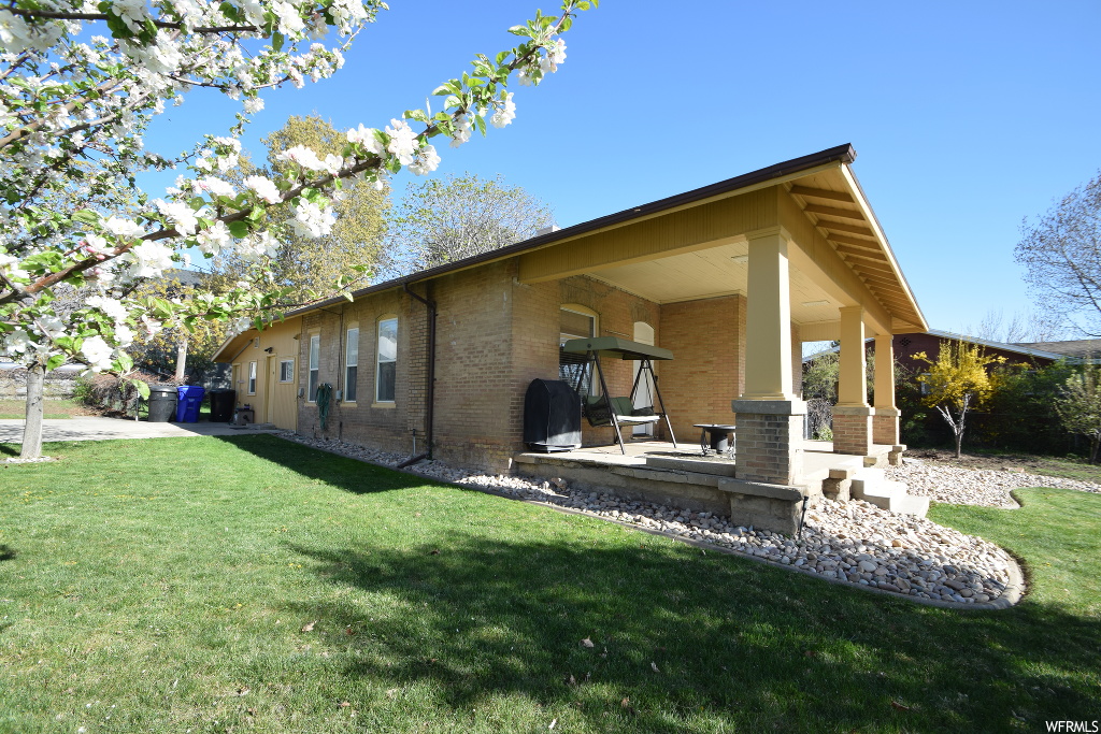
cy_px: 367
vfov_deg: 77.3
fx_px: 459
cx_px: 550
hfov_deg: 100.4
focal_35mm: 15
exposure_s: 1/250
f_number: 8
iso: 220
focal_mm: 10
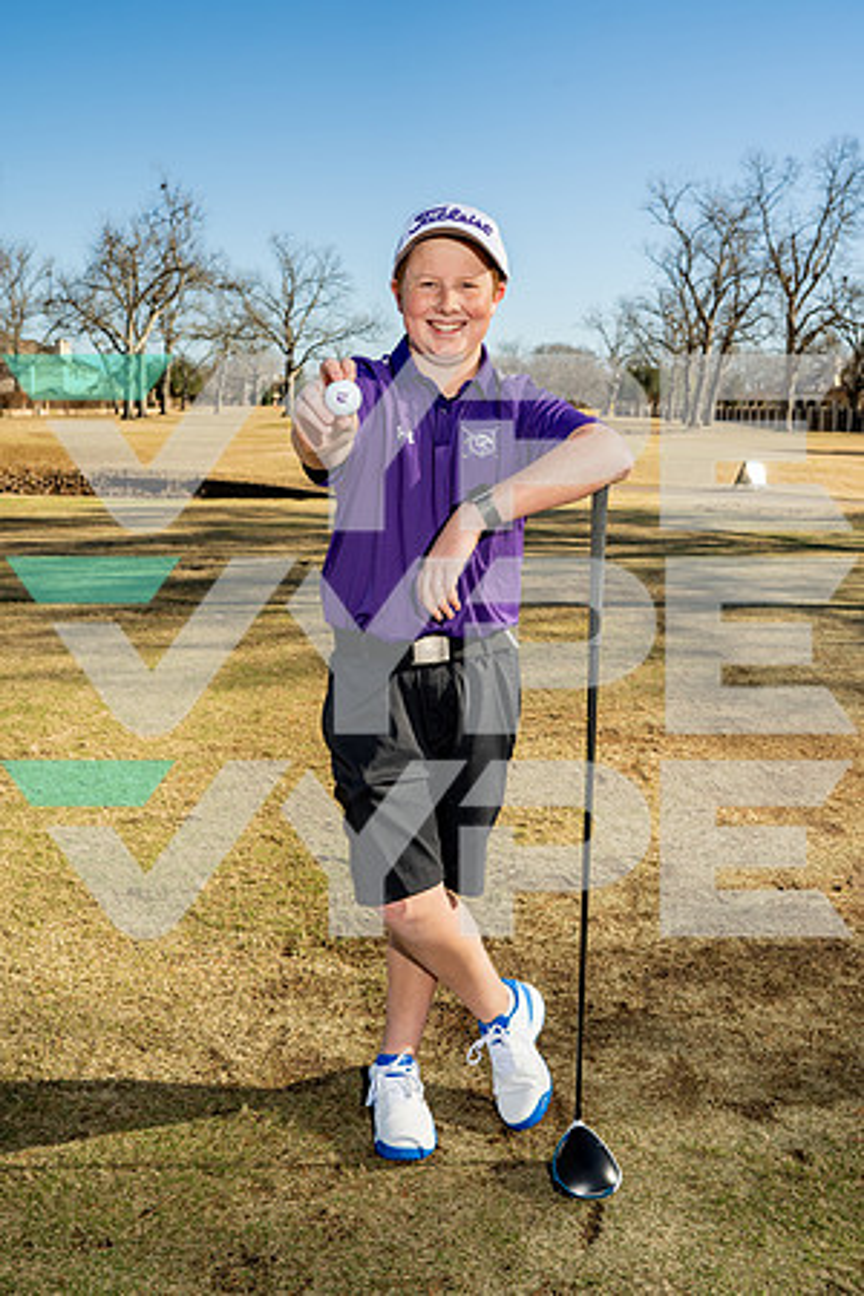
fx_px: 1260
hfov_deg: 37.9
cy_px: 648
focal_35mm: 35
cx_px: 432
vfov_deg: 54.4
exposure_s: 1/250
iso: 64
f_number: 7.1
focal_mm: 35
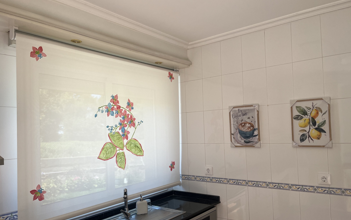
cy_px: 124
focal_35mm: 28
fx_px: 268
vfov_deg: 44.4
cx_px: 176
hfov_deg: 66.5
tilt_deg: +1.6
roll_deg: +2.1
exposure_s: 1/347
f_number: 1.6
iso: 50
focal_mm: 5.1
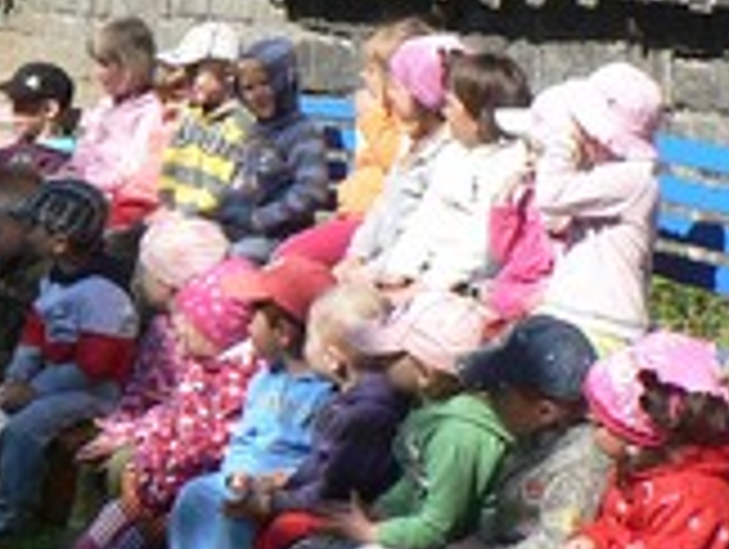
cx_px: 58
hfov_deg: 14.6
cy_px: 198
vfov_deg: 11.2
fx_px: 2805
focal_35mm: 133
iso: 80
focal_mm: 6
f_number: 4.5
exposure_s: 1/400
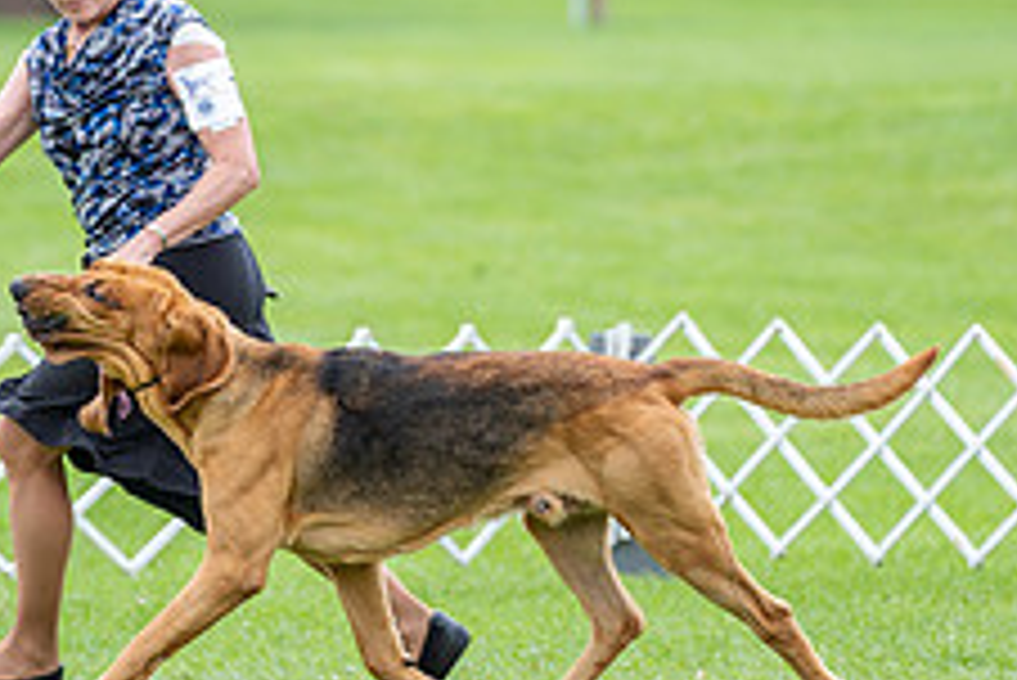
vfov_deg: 3.8
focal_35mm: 365
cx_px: 392
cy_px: 52
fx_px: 10317
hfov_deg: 5.6
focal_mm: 142
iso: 100
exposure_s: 1/500
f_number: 2.8
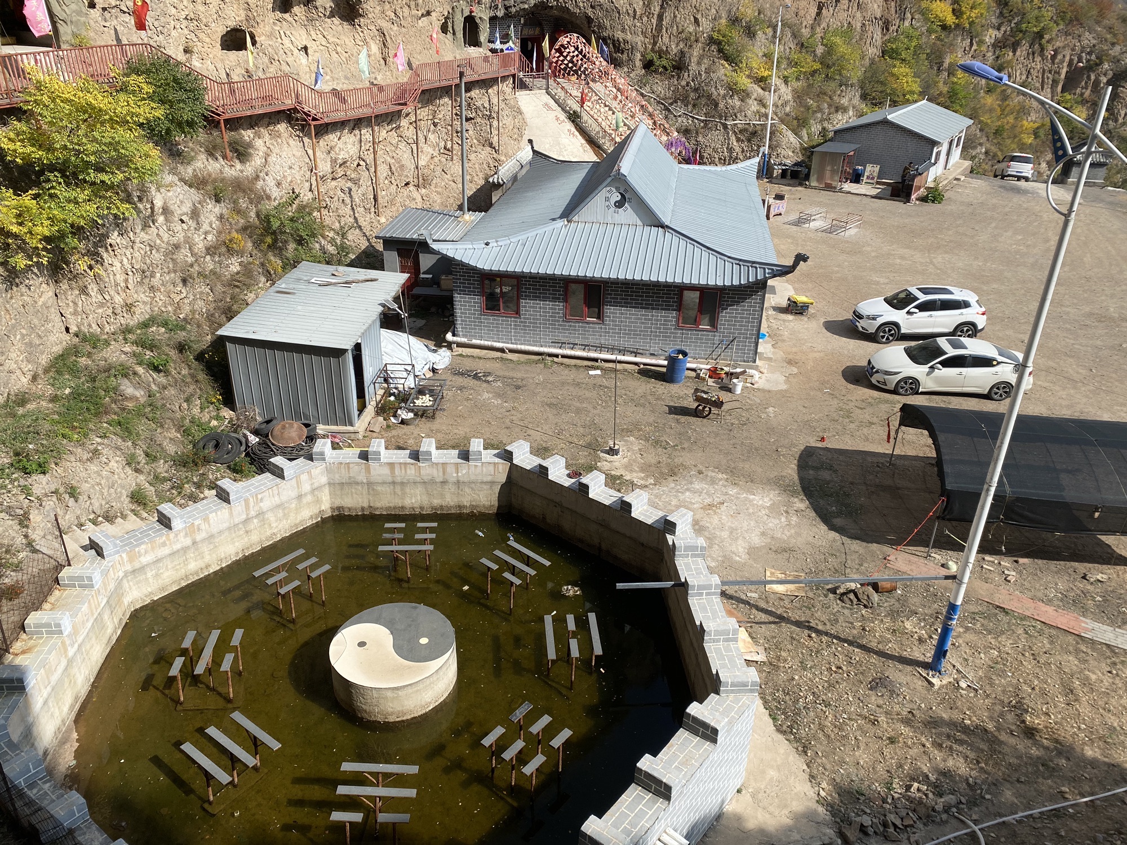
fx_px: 846
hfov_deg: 67.3
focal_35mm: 26
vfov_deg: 53.1
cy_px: 422
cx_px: 564
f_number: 1.8
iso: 32
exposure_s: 1/2967
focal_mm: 4.25
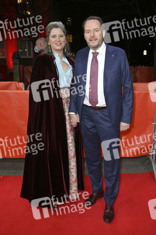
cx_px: 78
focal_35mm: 32
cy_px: 118
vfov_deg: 58.8
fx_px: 208
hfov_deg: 41.0
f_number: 5.6
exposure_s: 1/200
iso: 1000
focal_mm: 32
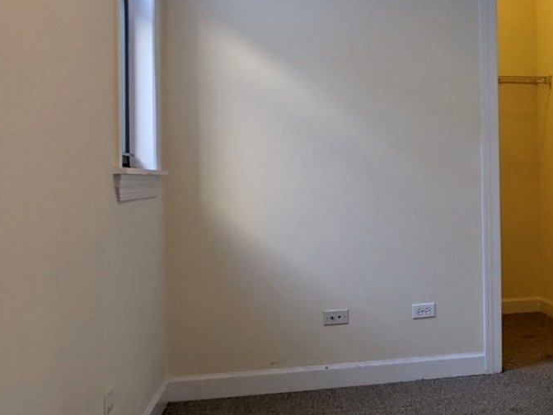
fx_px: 926
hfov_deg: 30.5
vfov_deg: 25.1
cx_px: 571
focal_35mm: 58
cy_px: 145
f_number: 1.8
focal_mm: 4.44
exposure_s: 1/30
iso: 74
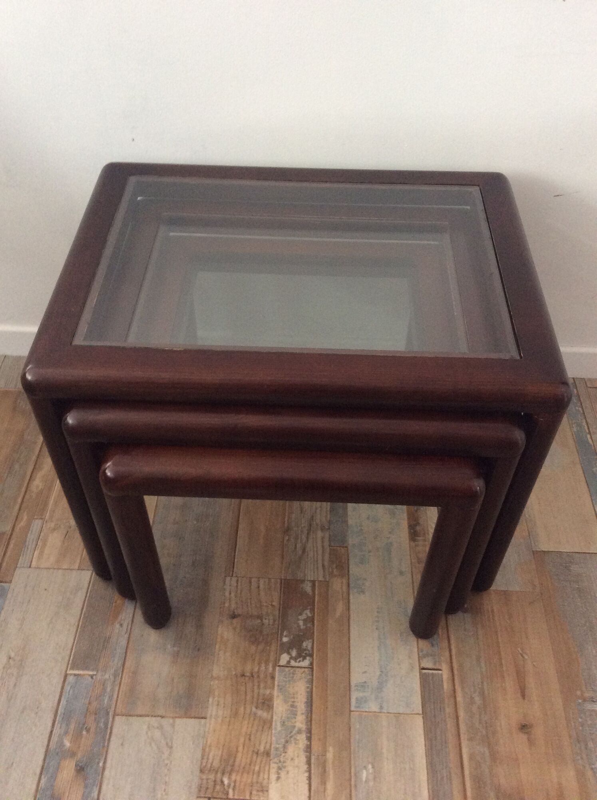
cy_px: 400
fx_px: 738
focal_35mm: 32
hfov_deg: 44.1
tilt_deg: -48.3
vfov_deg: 56.9
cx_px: 298
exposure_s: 1/25
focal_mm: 3.3
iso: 160
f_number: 2.4
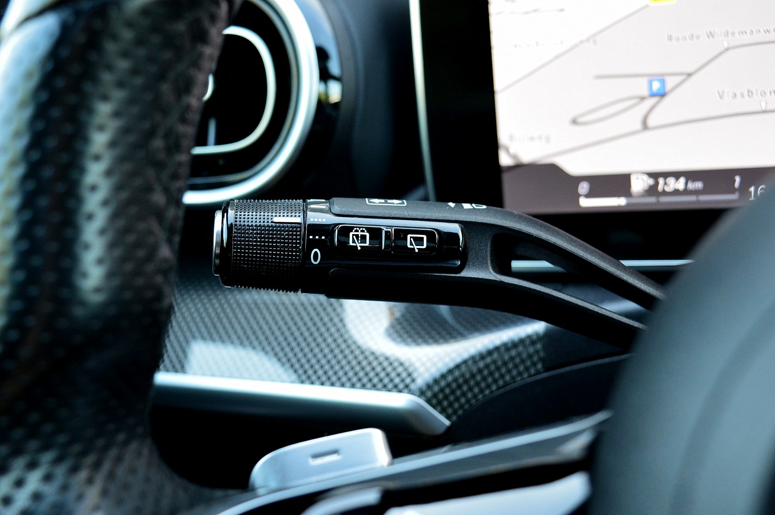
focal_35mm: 52
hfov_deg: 37.9
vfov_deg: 25.7
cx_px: 388
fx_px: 1129
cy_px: 258
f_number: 6.3
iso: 800
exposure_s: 1/60
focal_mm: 35
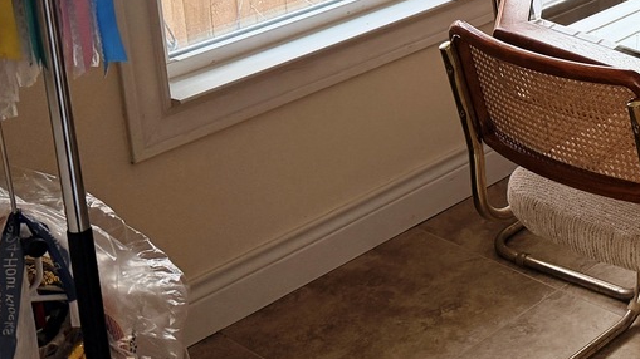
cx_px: 851
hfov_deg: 24.6
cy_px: -142
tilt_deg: -14.3
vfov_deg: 15.3
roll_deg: -0.5
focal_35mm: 74
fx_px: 1255
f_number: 1.78
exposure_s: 1/133
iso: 200
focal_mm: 6.76
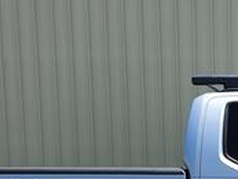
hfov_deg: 20.3
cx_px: 338
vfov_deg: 16.8
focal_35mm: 85
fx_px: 585
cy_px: 198
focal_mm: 5.4
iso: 20
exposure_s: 1/1232
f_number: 1.8
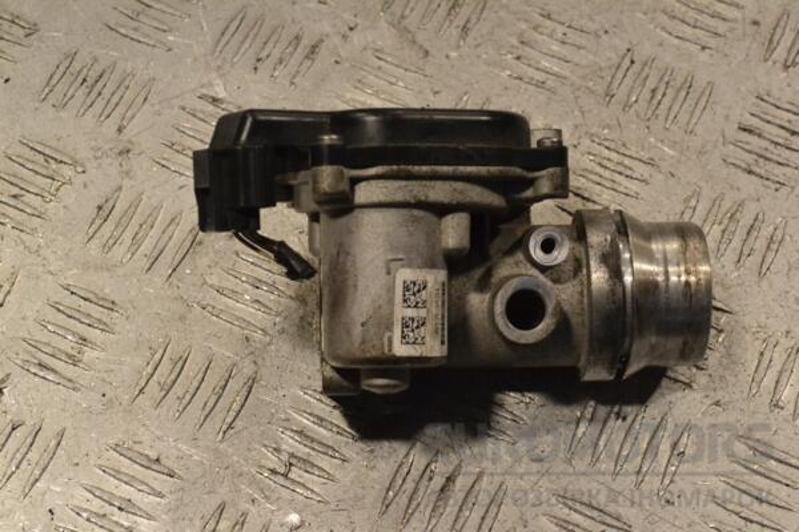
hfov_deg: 24.6
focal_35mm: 82
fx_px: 1831
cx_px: 400
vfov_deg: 16.6
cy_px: 266
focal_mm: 55
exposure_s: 1/500
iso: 3200
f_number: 11
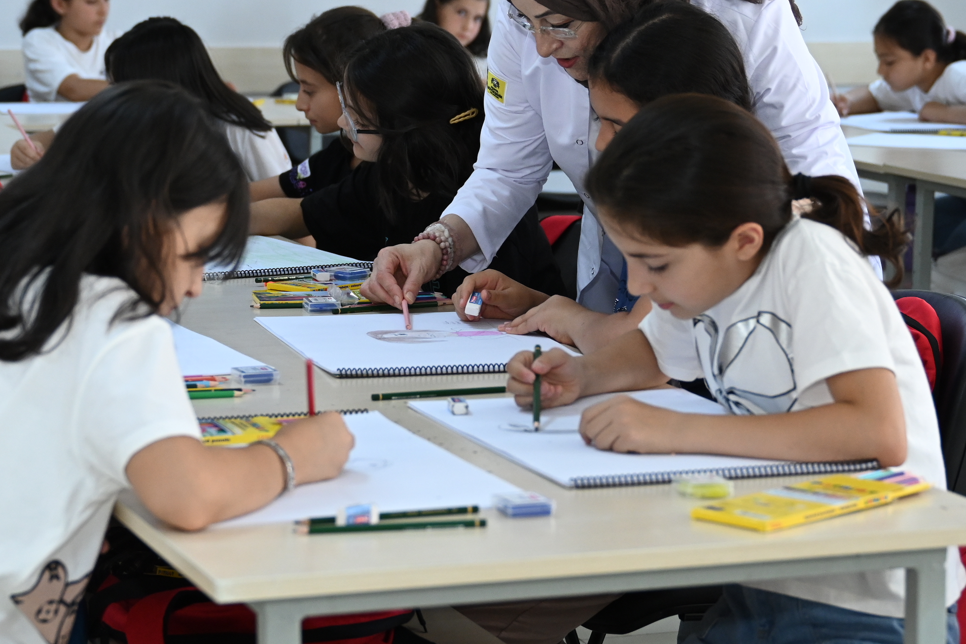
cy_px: 310
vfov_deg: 13.2
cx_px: 460
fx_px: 2790
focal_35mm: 104
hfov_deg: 19.6
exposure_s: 1/160
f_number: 3.2
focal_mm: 48
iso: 1000
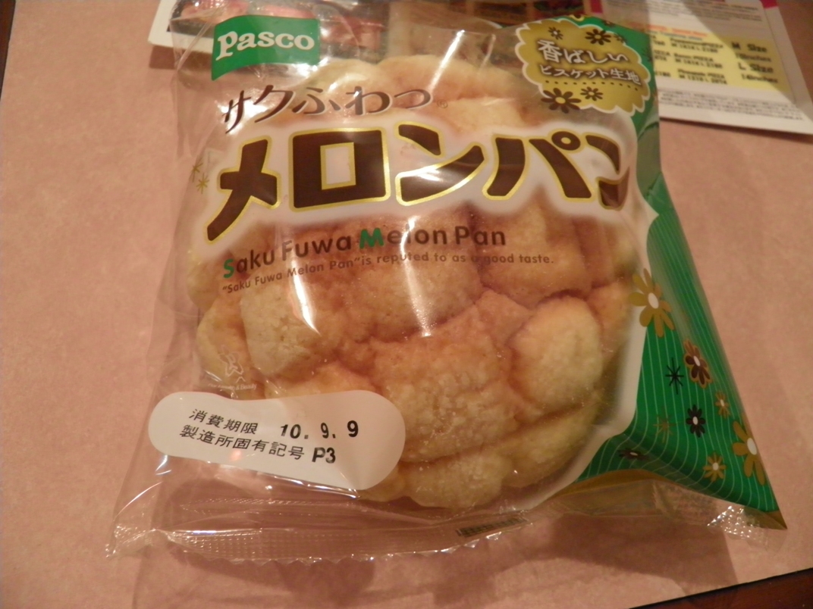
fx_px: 658
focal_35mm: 28
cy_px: 304
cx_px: 406
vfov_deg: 49.7
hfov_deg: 63.4
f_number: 2.8
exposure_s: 1/8
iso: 250
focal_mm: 4.9
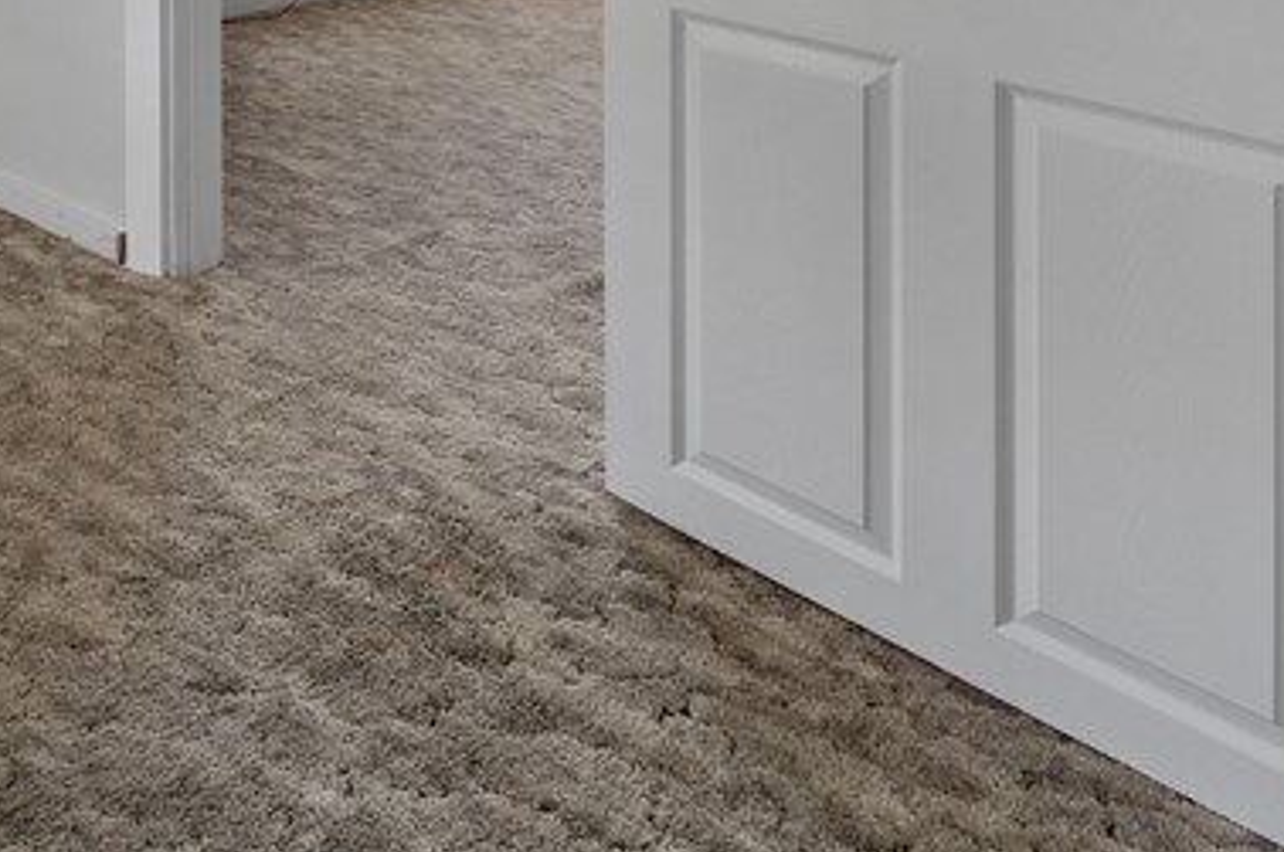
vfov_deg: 24.4
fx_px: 1639
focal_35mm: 46
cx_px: -82
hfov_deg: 37.0
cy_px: -331
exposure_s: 1/3
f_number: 9
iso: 250
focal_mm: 16
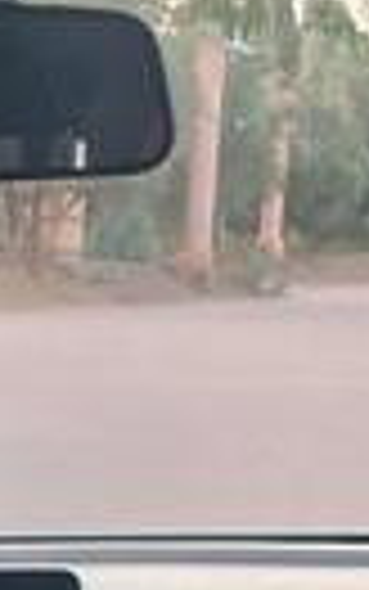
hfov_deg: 9.1
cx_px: -86
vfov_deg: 13.5
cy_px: 993
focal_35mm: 142
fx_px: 2282
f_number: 1.8
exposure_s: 1/50
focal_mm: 4
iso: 160
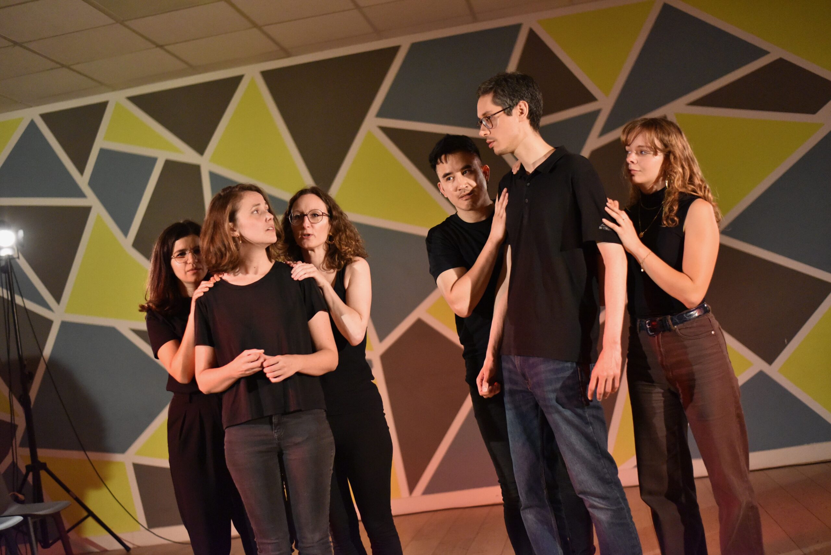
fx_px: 1155
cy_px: 278
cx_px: 416
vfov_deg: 27.0
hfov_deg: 39.6
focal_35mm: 50
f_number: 1.8
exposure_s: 1/400
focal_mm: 50
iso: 6400
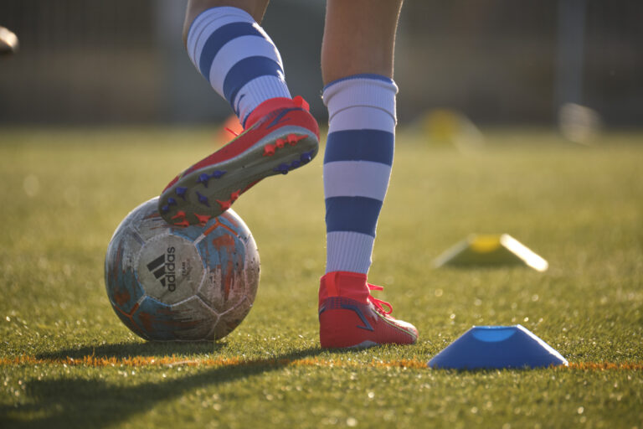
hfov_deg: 3.4
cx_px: 322
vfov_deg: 2.3
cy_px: 214
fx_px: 10716
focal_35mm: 600
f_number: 5.6
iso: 250
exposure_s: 1/800
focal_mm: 400
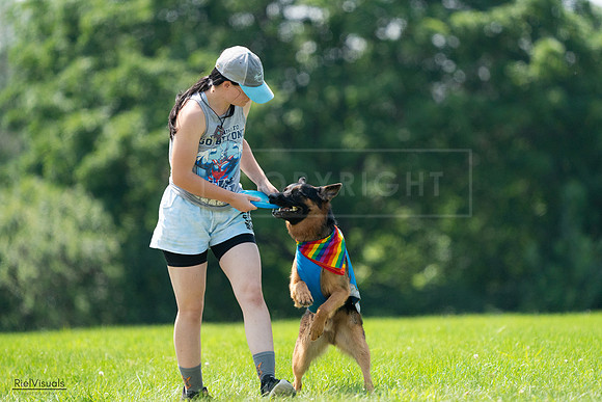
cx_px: 301
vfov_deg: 2.9
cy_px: 201
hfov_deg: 4.4
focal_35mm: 467
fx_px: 7811
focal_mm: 467
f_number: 6.3
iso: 2500
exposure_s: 1/4000
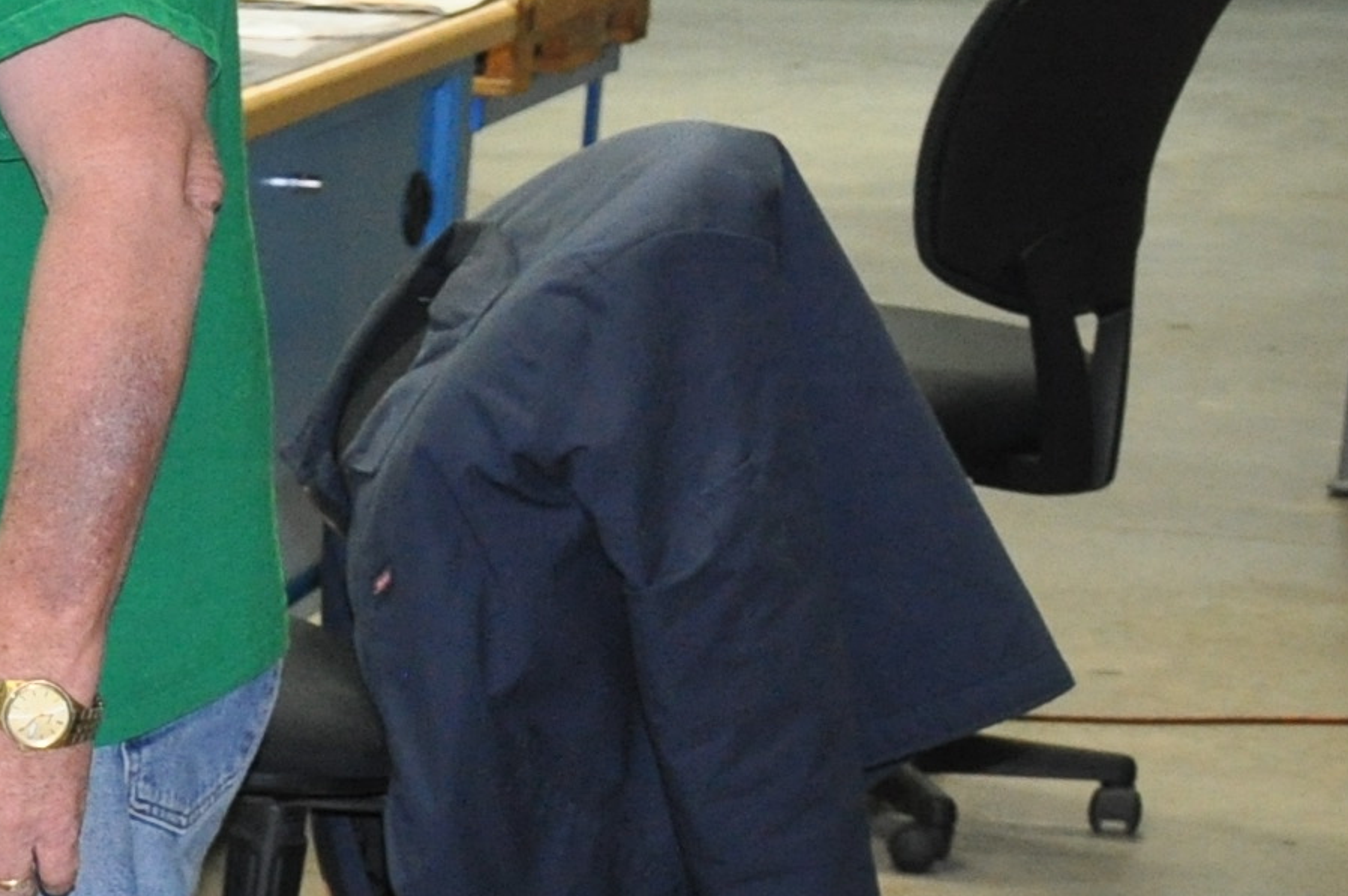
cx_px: -1441
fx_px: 5626
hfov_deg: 12.0
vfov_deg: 9.0
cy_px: 1052
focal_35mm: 150
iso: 800
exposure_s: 1/60
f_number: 3.8
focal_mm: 21
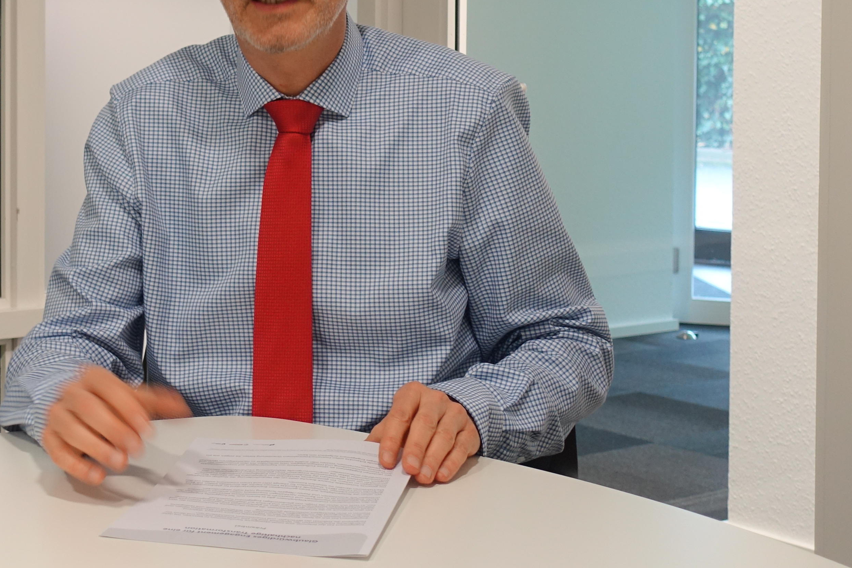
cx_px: 137
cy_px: 82
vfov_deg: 18.0
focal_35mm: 75
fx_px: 1775
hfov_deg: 26.4
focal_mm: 12.48
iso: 200
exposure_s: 1/40
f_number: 2.8
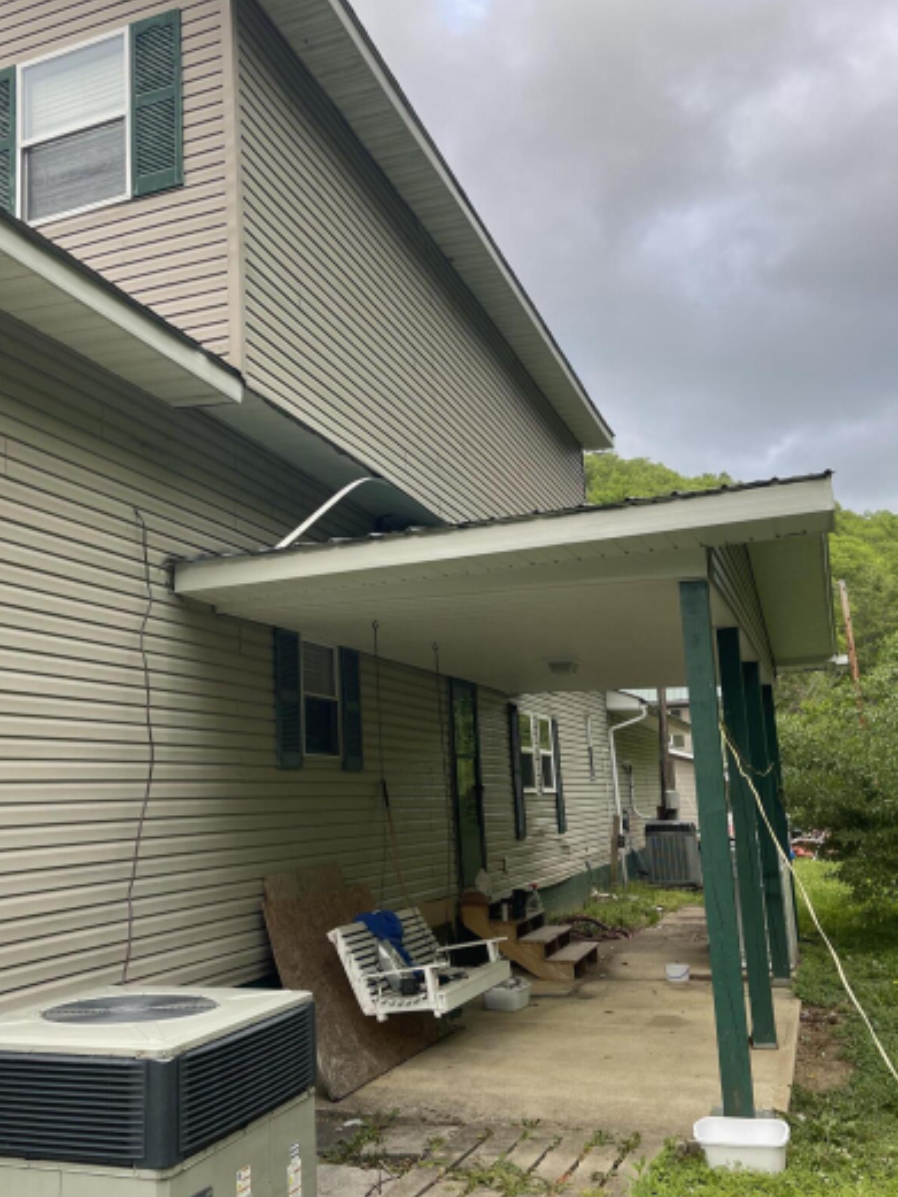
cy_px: 573
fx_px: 1106
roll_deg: +1.8
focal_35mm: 32
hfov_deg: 43.9
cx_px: 349
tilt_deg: +12.1
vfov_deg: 56.8
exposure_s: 1/296
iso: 32
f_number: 1.6
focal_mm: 5.1
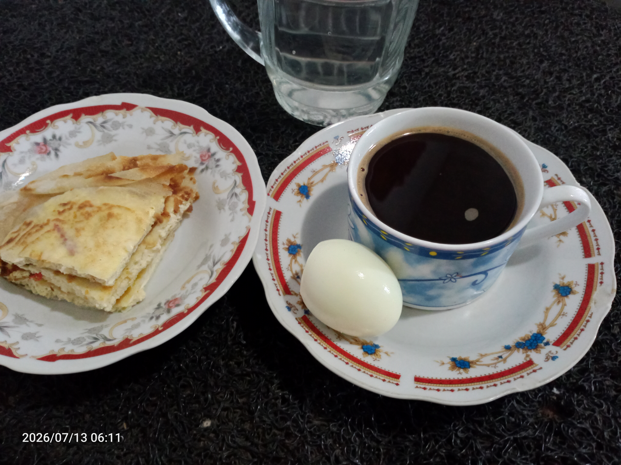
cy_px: 232
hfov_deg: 63.4
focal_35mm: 28
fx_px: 502
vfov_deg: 49.7
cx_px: 310
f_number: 1.8
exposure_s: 1/25
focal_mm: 4.05
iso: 1480
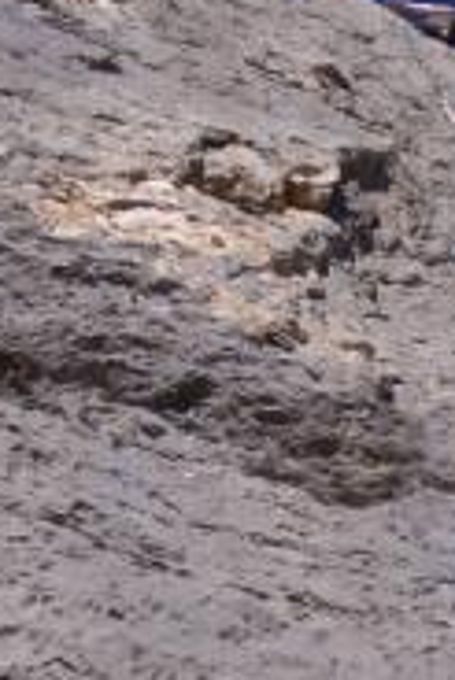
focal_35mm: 96
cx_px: 418
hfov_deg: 14.1
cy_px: 418
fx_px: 1816
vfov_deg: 21.2
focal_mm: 6.3
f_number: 5.6
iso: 80
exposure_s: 1/640
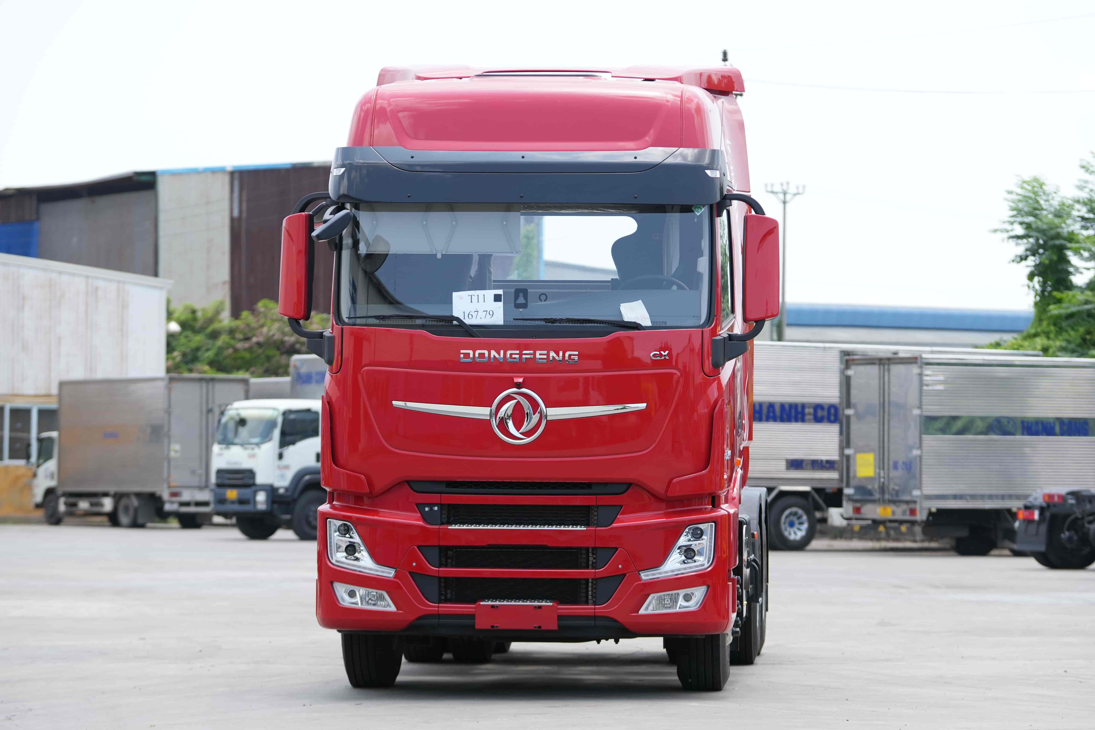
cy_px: 365
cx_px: 548
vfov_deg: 11.0
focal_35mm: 124
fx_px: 3787
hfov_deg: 16.5
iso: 200
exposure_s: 1/1600
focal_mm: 83
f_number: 2.8
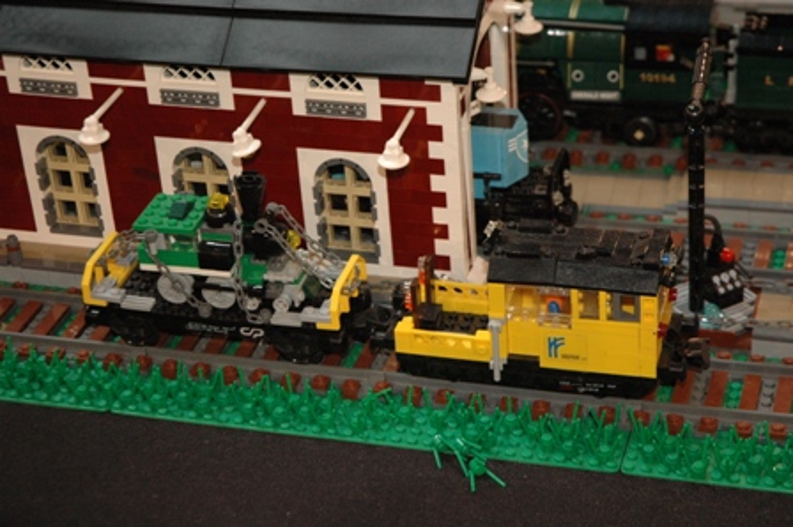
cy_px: 264
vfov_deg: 15.2
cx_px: 396
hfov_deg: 22.6
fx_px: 1981
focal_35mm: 90
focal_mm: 60
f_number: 4.5
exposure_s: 1/60
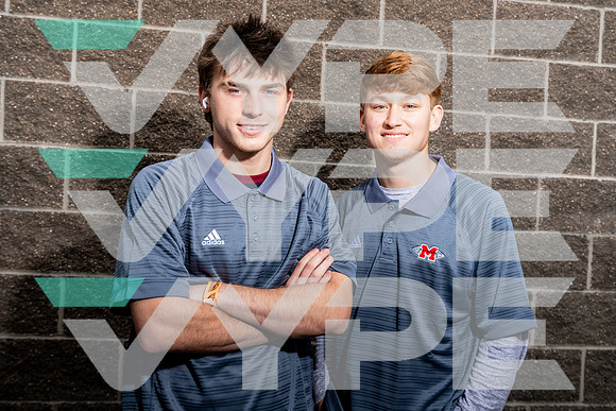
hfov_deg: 51.9
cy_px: 206
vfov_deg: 36.0
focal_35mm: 37
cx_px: 308
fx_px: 633
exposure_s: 1/125
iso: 100
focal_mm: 37
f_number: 8
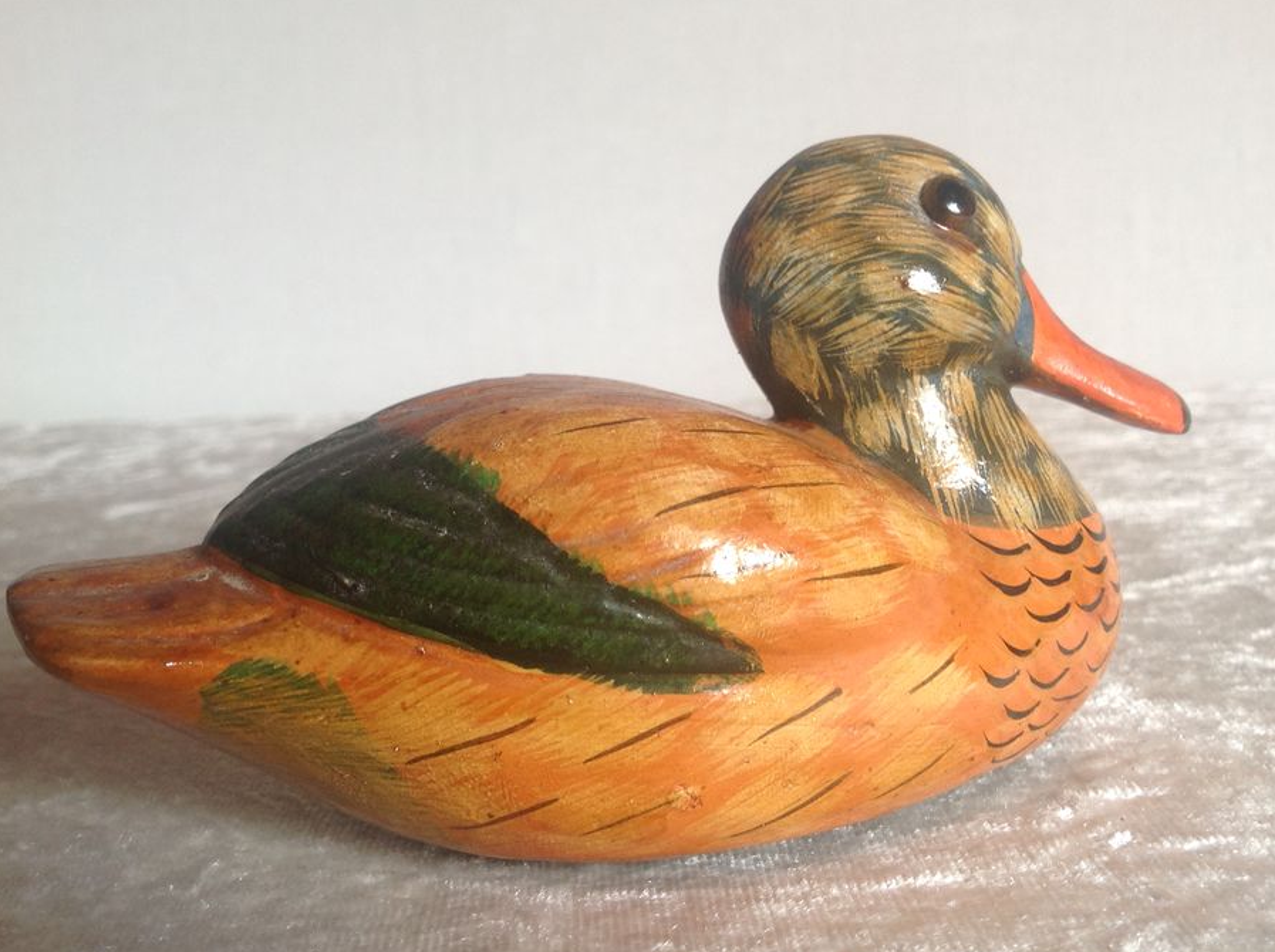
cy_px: 475
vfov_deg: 36.7
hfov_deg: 47.9
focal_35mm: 39
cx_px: 634
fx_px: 1434
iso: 50
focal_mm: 4.28
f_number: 2.4
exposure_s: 1/20
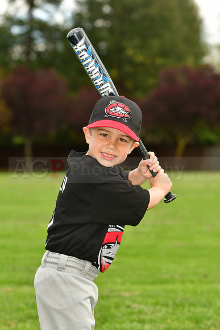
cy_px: 165
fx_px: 1511
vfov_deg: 12.4
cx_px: 110
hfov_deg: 8.3
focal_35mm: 165
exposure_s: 1/500
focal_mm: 110
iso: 200
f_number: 5
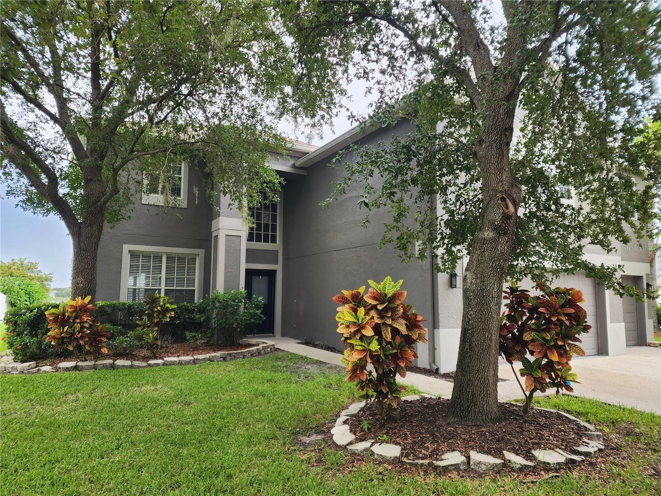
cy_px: 248
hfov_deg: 73.9
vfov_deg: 58.9
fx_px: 439
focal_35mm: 23
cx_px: 330
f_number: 1.8
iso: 25
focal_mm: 6.4
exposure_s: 1/180
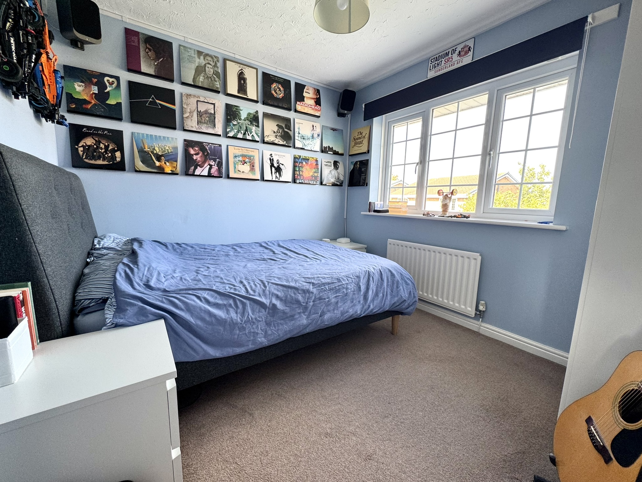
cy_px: 241
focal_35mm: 14
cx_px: 321
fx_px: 260
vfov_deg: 85.7
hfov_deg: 102.1
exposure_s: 1/99
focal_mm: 2.22
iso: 125
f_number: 2.2
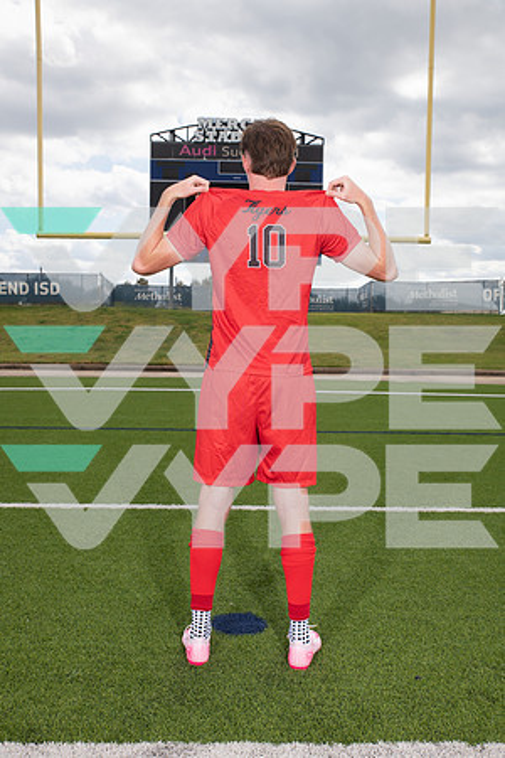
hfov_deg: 37.9
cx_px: 252
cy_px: 379
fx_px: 736
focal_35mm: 35
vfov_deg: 54.4
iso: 125
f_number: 7.1
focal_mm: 35
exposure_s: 1/400
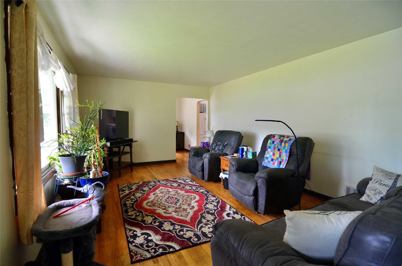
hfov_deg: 95.1
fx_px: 184
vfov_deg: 71.8
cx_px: 201
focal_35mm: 16
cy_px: 133
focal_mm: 11
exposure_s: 1/60
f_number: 4
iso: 800
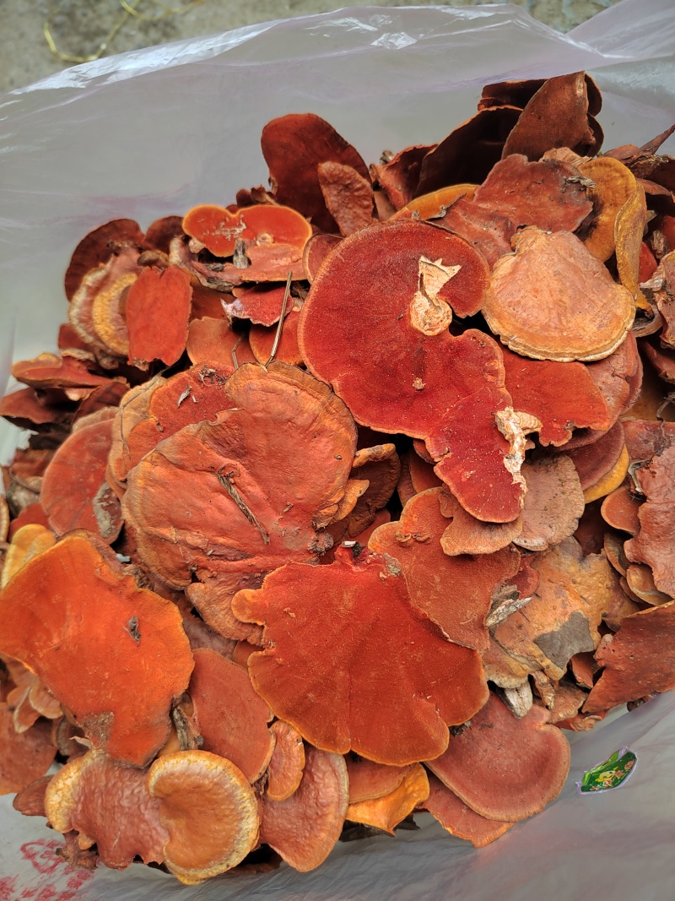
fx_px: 598
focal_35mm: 23
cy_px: 450
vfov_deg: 73.9
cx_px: 338
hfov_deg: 58.9
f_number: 1.9
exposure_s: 1/100
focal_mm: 5.52
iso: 175
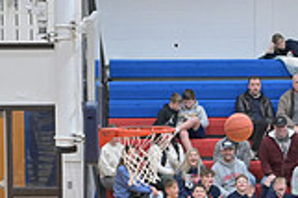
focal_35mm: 295
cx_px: 354
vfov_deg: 4.6
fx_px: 2439
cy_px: 298
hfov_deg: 6.9
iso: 5600
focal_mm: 82
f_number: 4
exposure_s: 1/800
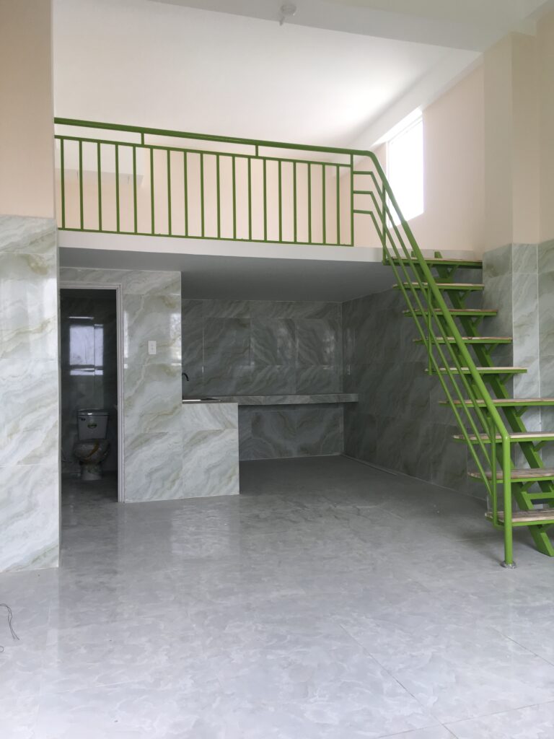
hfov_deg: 48.2
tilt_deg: +1.9
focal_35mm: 29
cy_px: 370
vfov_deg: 61.7
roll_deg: +0.3
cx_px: 277
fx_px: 619
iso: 32
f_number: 2.2
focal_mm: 4.15
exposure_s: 1/100
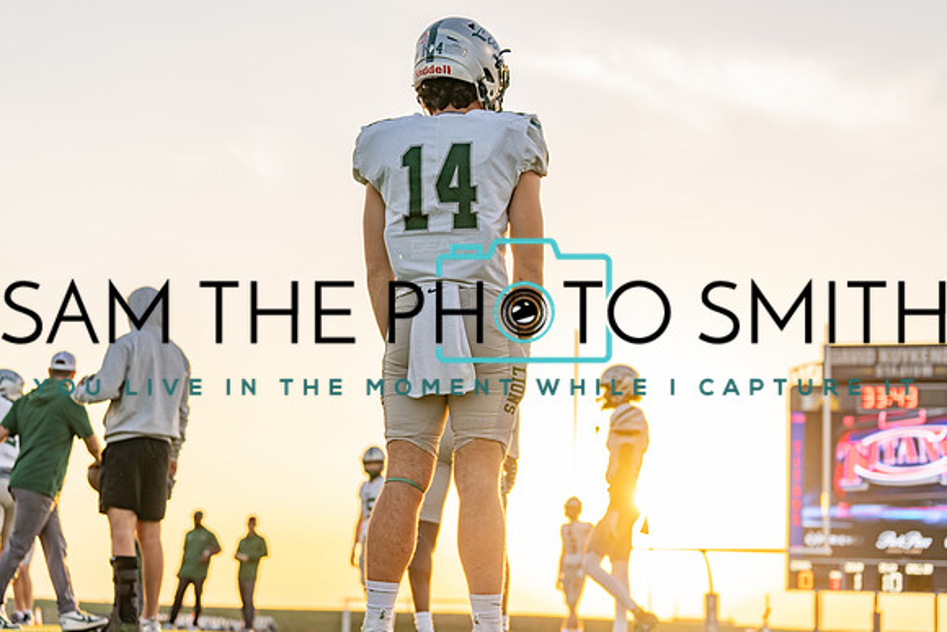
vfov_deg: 18.8
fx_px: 1910
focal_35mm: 73
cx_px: 474
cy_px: 316
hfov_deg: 27.8
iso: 100
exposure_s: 1/400
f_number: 3.5
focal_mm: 70
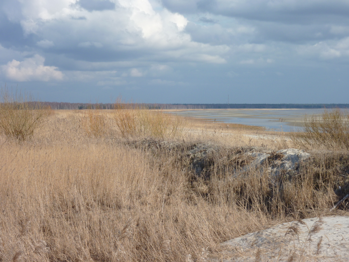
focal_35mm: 90
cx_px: 174
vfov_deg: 16.4
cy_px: 131
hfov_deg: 21.8
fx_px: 907
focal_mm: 14.7
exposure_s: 1/500
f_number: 5
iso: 80
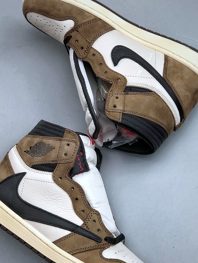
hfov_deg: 17.0
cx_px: 75
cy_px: 154
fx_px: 663
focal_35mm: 87
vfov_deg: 22.5
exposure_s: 1/100
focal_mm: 6.6
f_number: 2.8
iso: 32
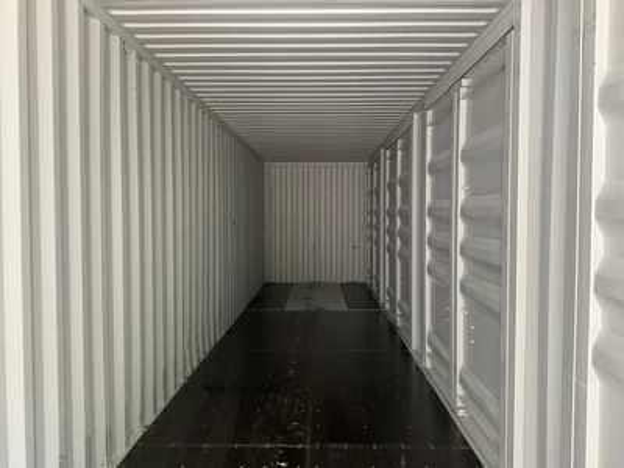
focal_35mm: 29
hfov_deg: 61.7
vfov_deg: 48.2
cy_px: 234
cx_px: 312
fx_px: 523
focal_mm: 3
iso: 64
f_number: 1.8
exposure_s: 1/122
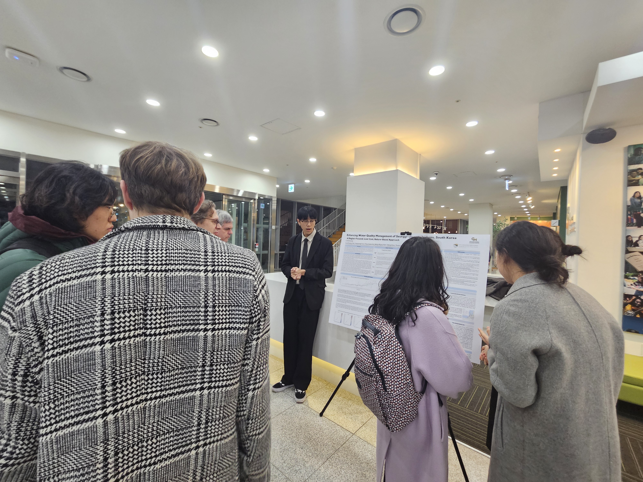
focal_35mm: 13
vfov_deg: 89.9
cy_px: 241
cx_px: 322
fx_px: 241
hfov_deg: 106.2
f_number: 2.2
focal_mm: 2.2
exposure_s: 1/60
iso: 320
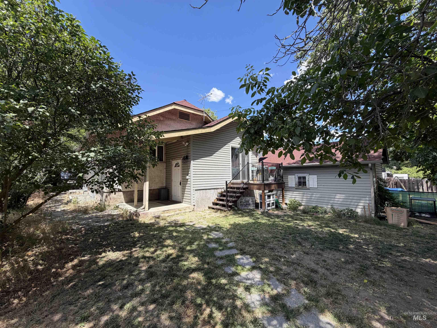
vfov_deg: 85.7
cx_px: 218
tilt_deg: +4.1
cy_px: 164
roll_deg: +0.9
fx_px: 177
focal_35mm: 14
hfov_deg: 102.1
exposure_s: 1/502
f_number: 2.2
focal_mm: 2.22
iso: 50
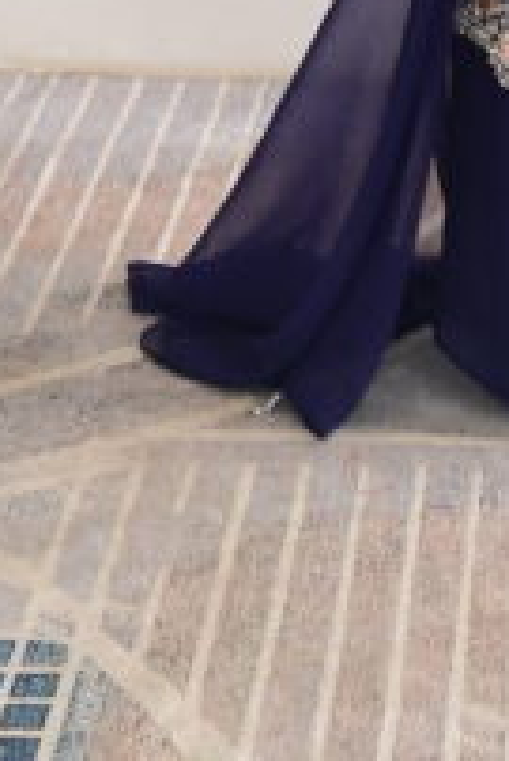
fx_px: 2922
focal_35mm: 138
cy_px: -831
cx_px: 686
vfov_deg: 12.7
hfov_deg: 9.7
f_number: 6.3
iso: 640
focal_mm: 31
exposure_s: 1/200
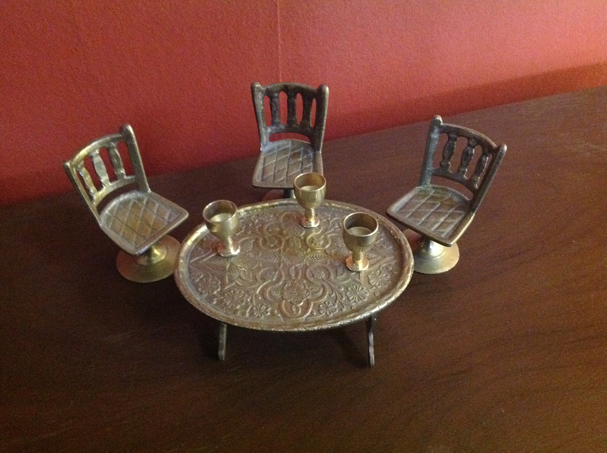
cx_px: 304
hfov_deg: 52.7
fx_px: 613
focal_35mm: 35
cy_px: 226
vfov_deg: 40.6
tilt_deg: -46.3
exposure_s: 1/15
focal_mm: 4.28
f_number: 2.4
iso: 800
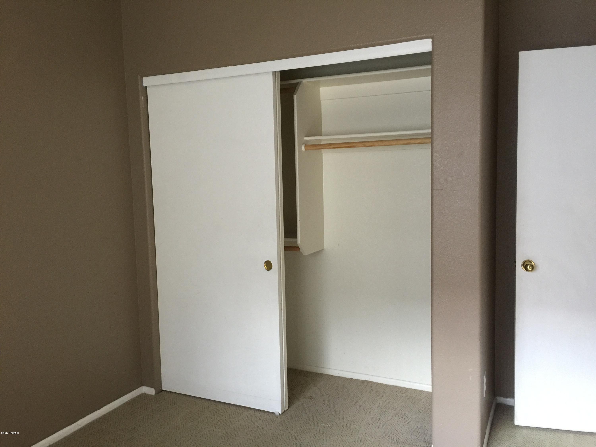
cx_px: 298
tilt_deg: -6.3
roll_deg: -0.5
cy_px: 224
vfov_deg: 48.2
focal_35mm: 29
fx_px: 499
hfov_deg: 61.7
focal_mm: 4.15
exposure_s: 1/15
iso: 125
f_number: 2.2
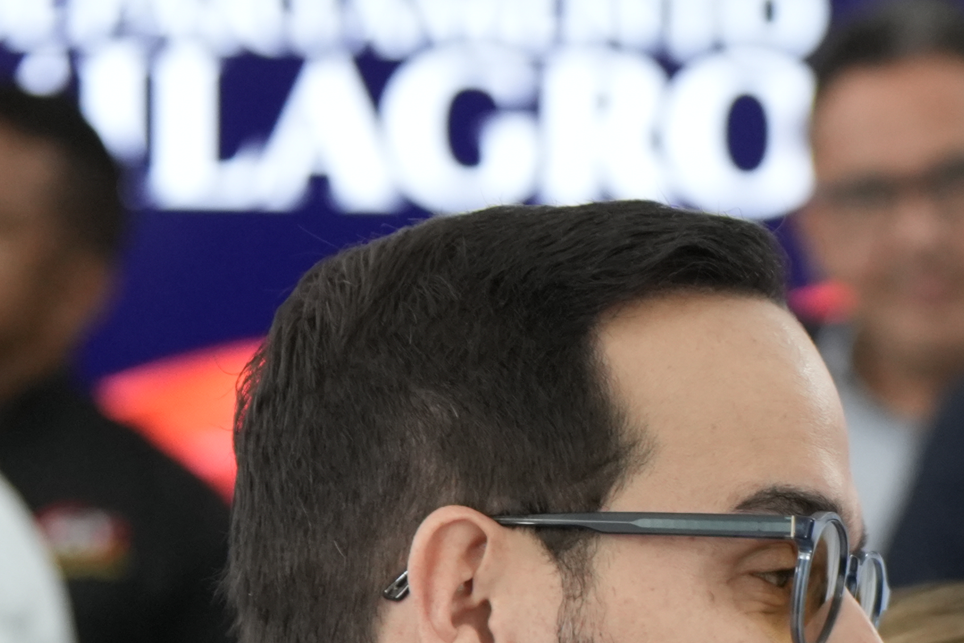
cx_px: 1274
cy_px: 1065
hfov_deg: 7.1
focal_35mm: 289
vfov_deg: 4.7
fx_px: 7740
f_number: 2.8
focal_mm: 70
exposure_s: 1/250
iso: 2000
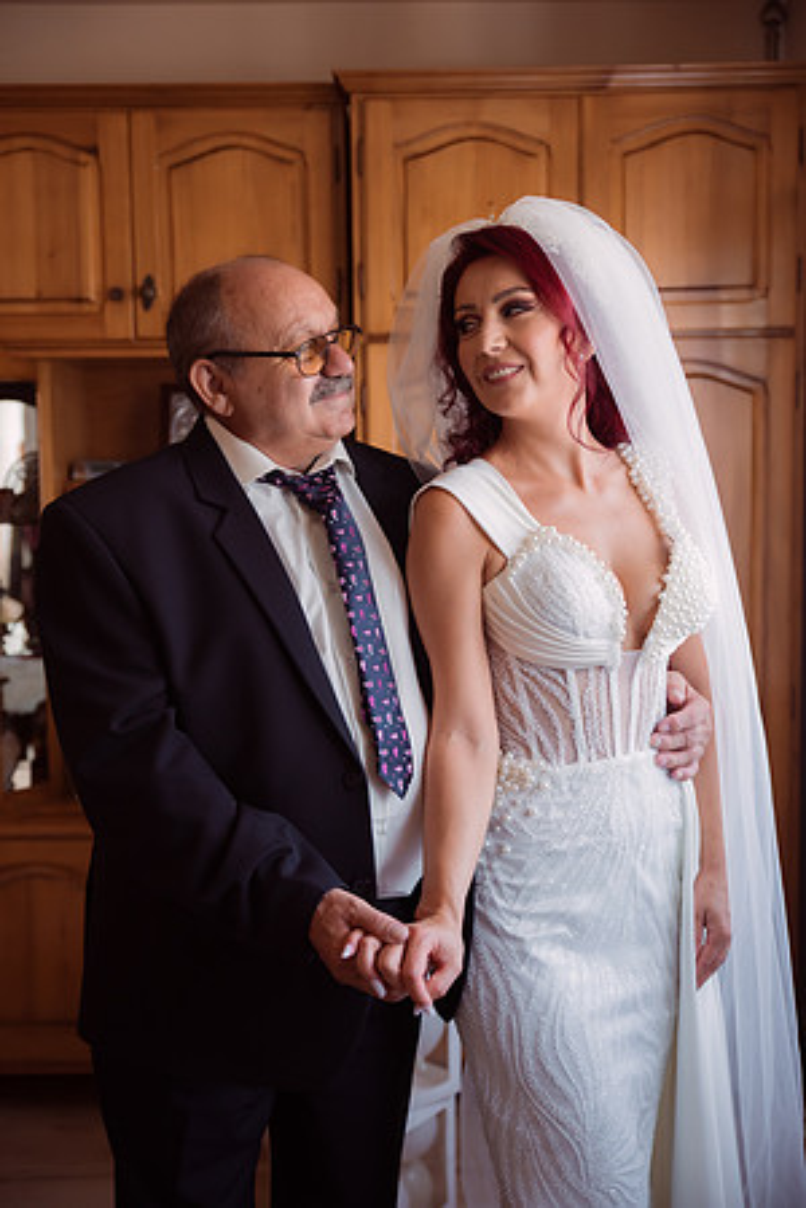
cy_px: 604
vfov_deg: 42.7
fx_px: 1545
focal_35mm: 46
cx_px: 403
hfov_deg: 29.2
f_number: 2.8
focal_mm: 46
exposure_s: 1/250
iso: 500
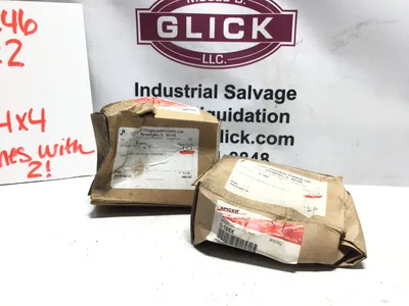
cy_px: 153
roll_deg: -2.2
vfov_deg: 45.4
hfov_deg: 58.4
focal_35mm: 31
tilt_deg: -11.8
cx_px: 204
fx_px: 366
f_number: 2.4
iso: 40
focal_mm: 3.3
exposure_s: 1/120
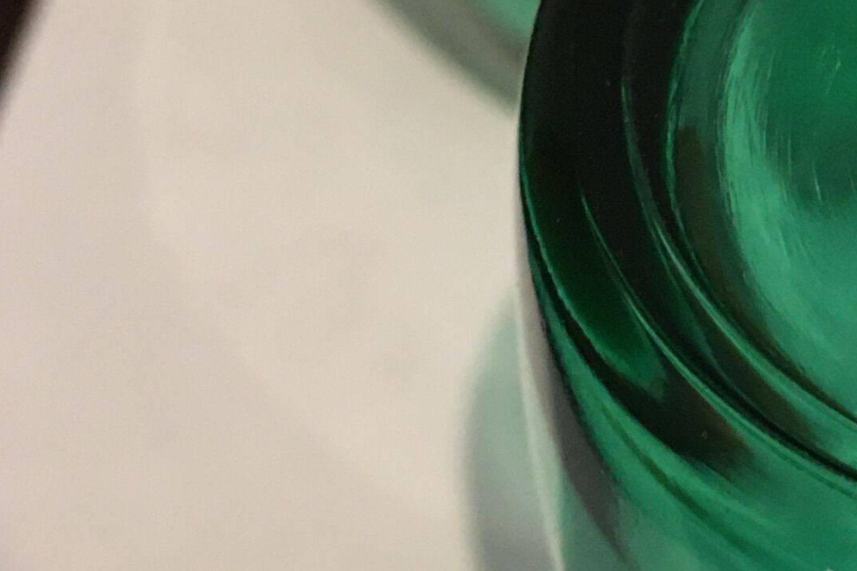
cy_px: 346
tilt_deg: -60.0
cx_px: 1097
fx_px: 2689
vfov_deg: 12.1
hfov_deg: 17.1
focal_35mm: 113
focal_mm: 4.15
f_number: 2.2
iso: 125
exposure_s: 1/17
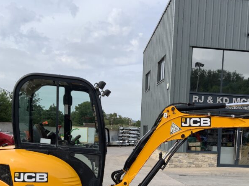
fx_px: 360
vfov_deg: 28.3
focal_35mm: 50
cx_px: 156
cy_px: 158
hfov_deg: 38.0
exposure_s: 1/1250
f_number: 1.8
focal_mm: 3
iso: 16
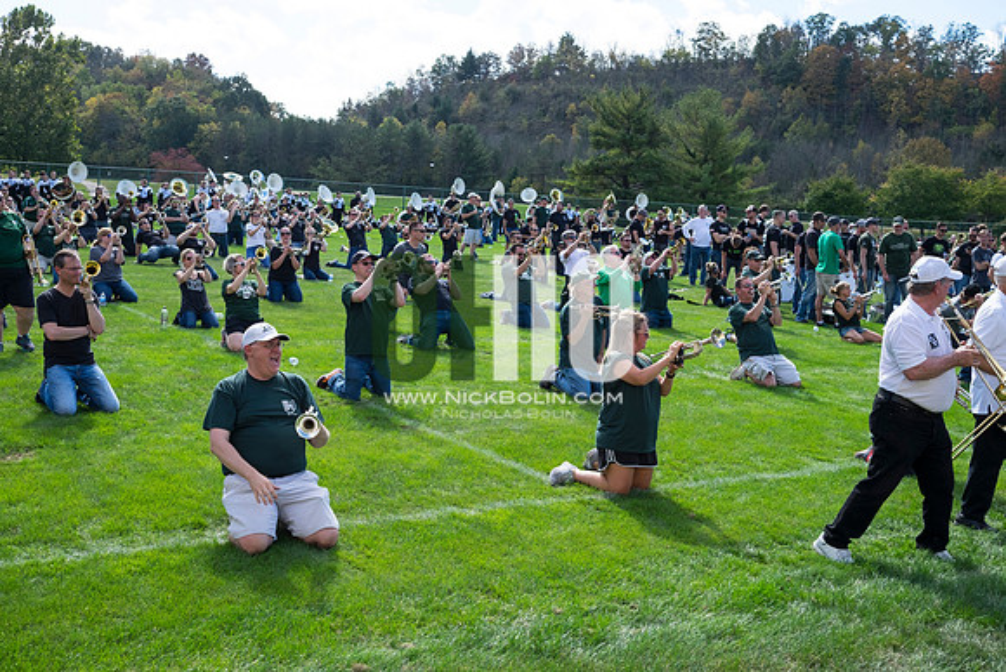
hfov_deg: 47.4
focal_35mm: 41
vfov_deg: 32.6
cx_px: 503
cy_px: 336
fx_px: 1146
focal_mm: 27
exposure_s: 1/400
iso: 200
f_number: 5
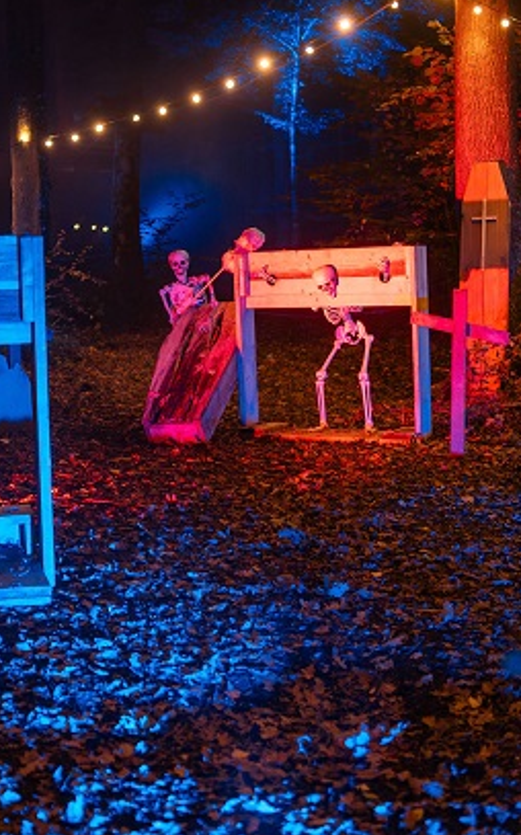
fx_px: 1296
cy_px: 418
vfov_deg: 35.7
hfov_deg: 22.7
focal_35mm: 57
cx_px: 267
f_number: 1.4
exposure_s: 1/160
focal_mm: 35
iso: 3200
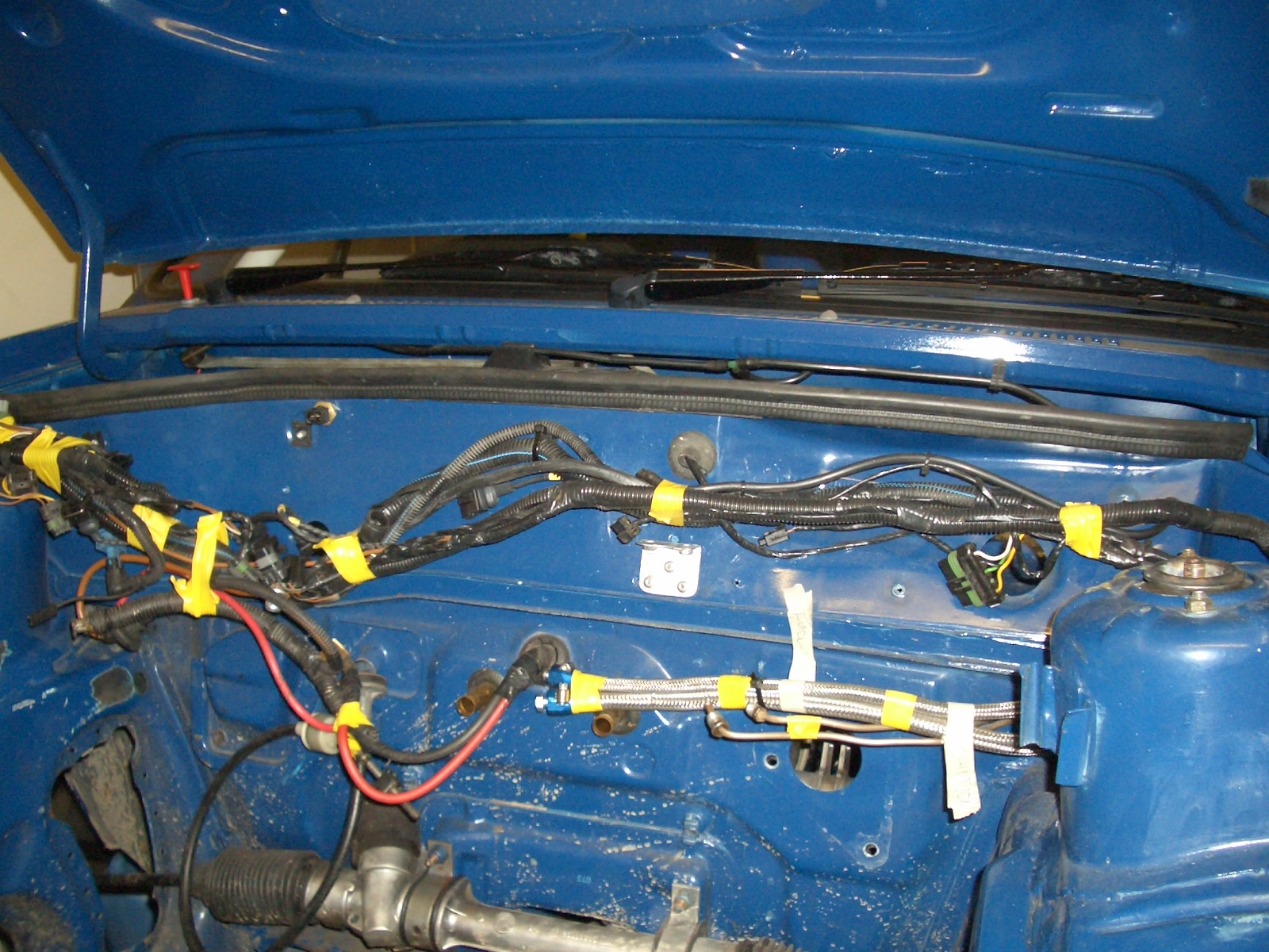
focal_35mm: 35
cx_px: 634
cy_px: 476
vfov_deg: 40.7
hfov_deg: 52.6
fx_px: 1283
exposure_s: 1/60
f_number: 2.6
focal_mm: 5.8
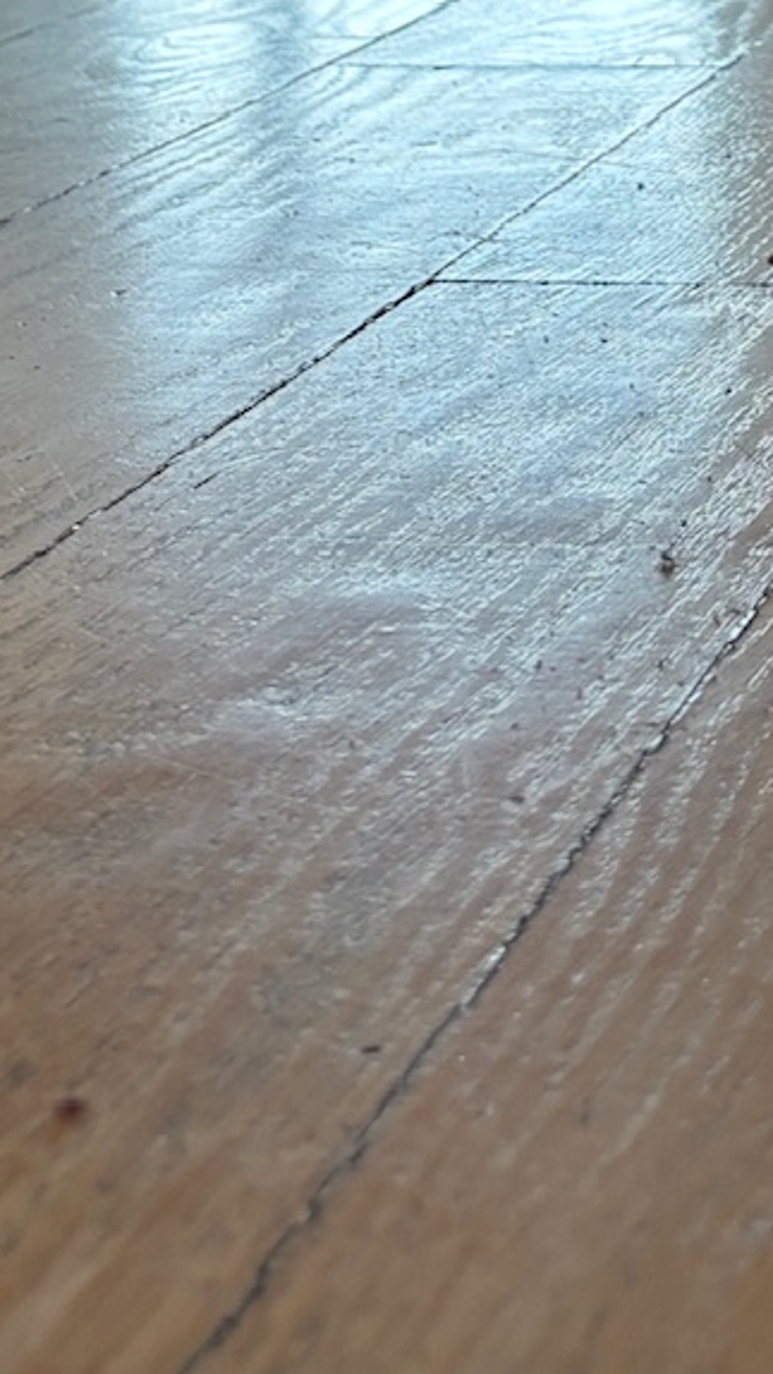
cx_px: 713
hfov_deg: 11.9
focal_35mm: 101
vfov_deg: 19.4
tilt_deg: +1.3
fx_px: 3679
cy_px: -455
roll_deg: +1.9
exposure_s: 1/50
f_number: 1.6
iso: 100
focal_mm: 5.96
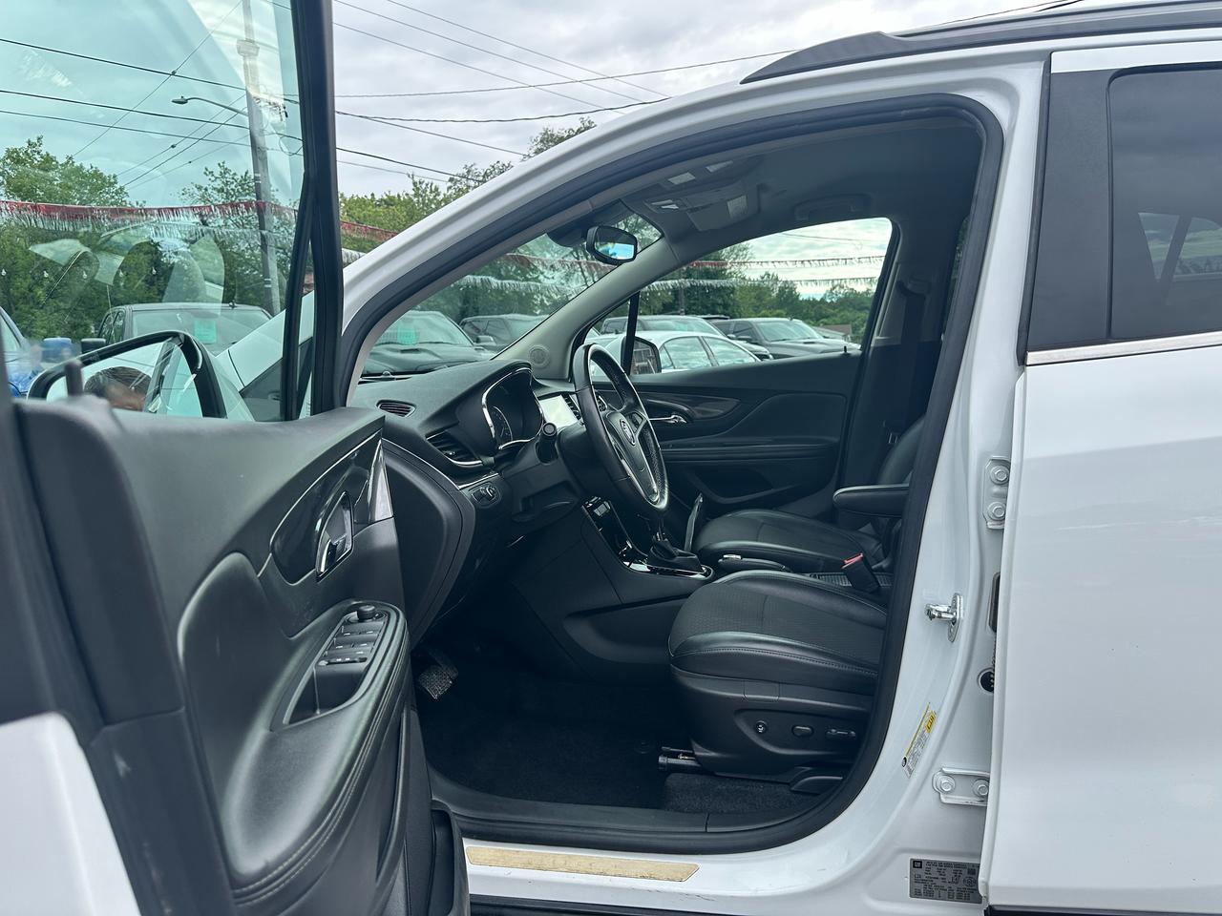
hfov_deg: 71.6
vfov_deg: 56.8
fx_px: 847
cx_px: 611
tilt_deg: -6.7
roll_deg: +2.4
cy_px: 458
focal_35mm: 24
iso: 80
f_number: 1.78
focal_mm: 6.86
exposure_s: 1/1198
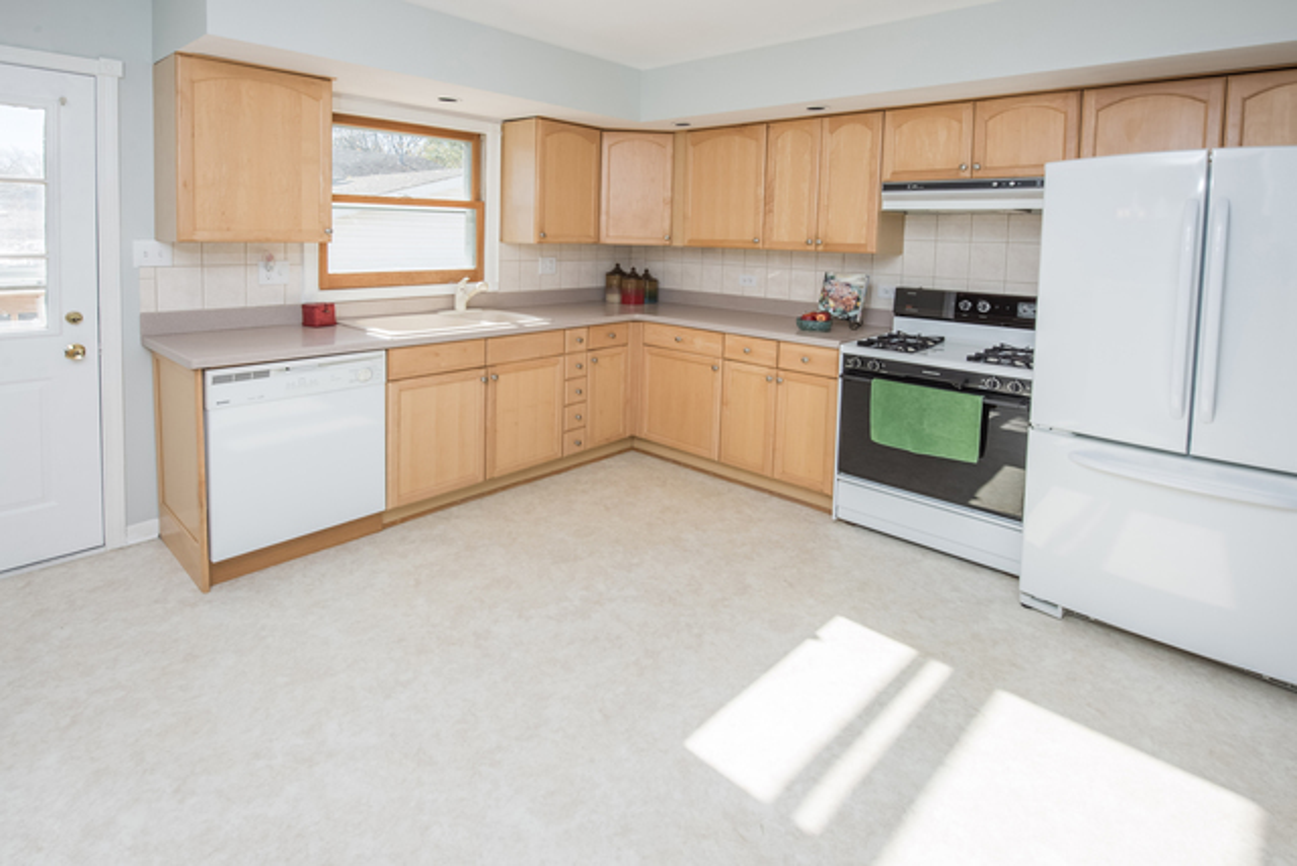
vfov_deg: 70.5
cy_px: 433
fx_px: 613
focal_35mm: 17
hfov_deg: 93.3
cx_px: 648
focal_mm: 17
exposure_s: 1/160
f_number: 10
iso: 400
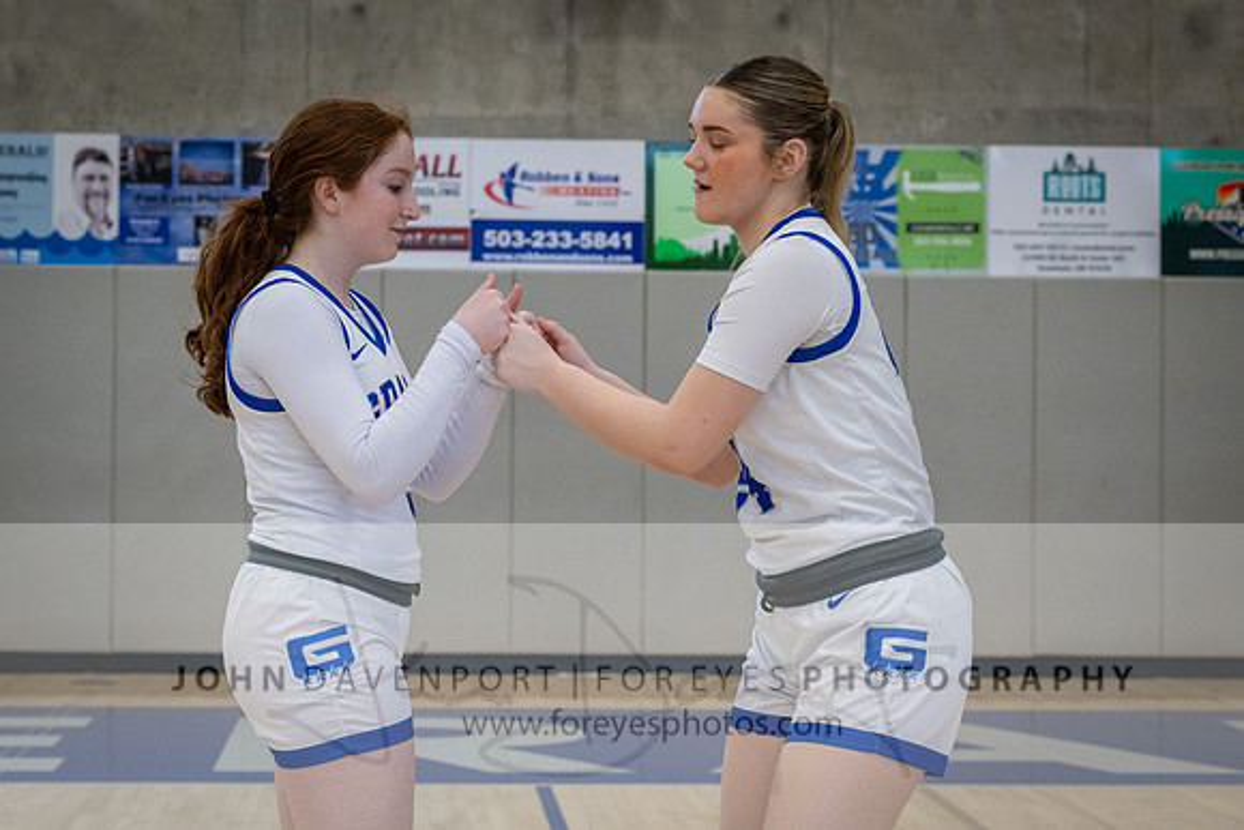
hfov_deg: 24.6
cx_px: 563
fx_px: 2846
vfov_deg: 16.6
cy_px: 351
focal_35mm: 82
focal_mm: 70
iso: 2800
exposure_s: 1/400
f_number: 5.6
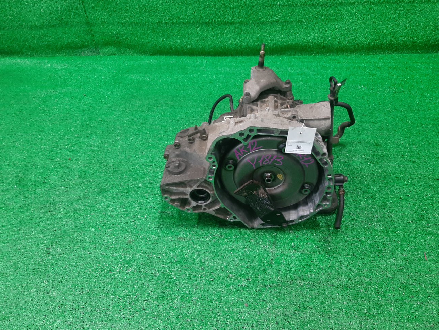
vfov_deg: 48.2
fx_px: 368
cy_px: 164
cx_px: 232
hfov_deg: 61.6
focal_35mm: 29
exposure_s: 1/50
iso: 119
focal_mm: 3.93
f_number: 1.7
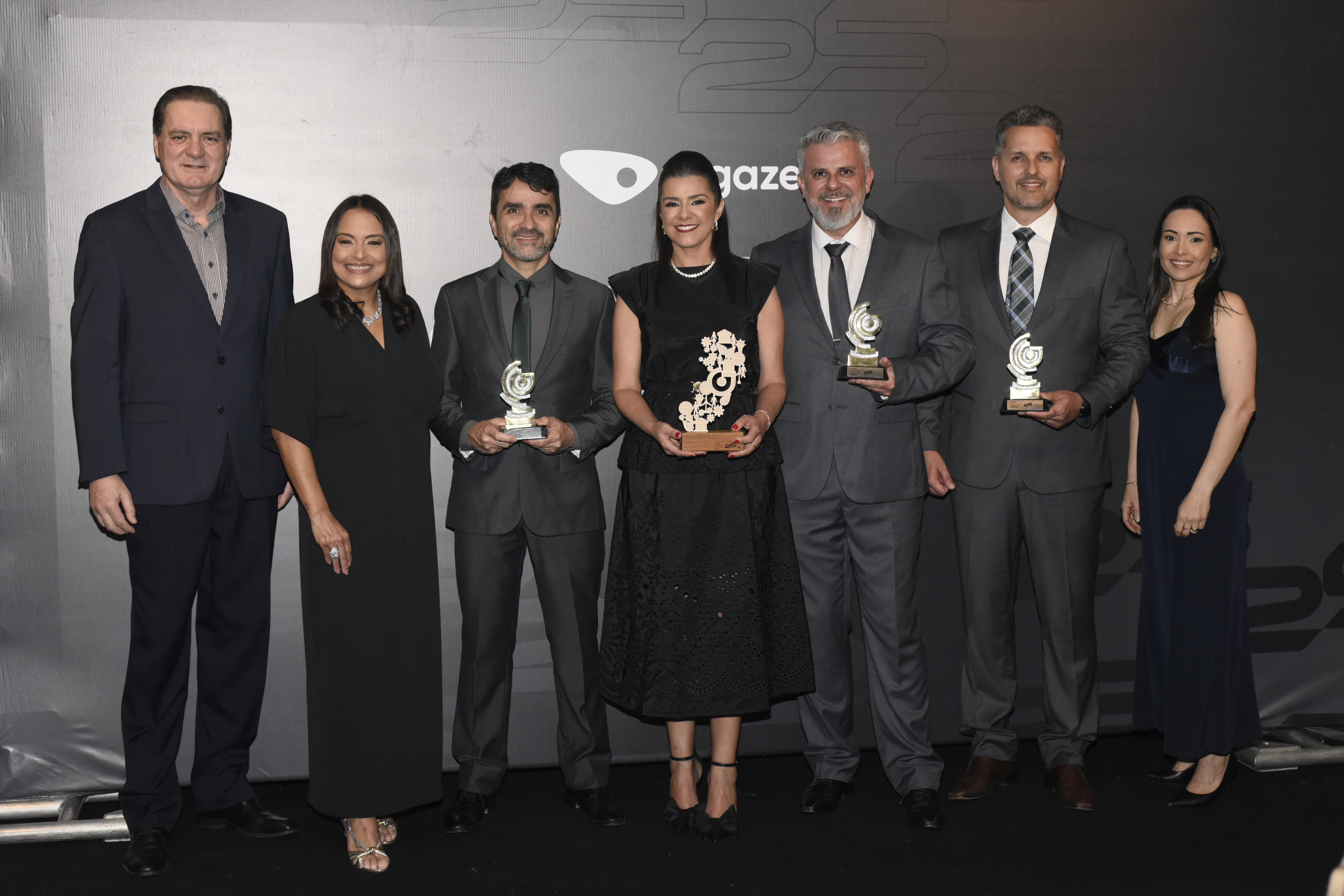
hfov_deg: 39.6
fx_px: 1867
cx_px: 672
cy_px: 448
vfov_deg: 27.0
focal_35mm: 50
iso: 3200
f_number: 5.6
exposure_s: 1/200
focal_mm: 50
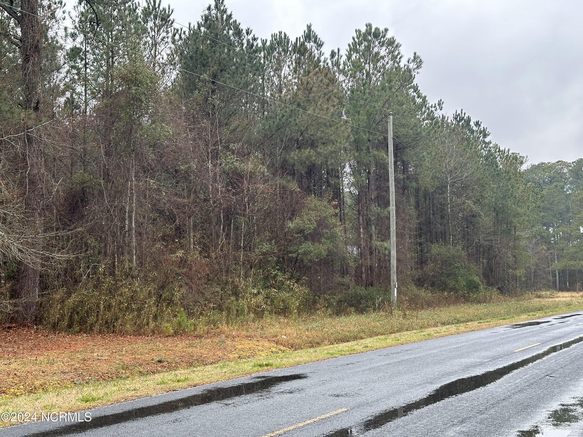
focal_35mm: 48
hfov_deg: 39.7
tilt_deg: +5.3
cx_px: 292
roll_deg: +2.5
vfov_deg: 30.3
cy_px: 218
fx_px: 808
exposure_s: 1/324
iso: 64
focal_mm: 6.86
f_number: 1.78
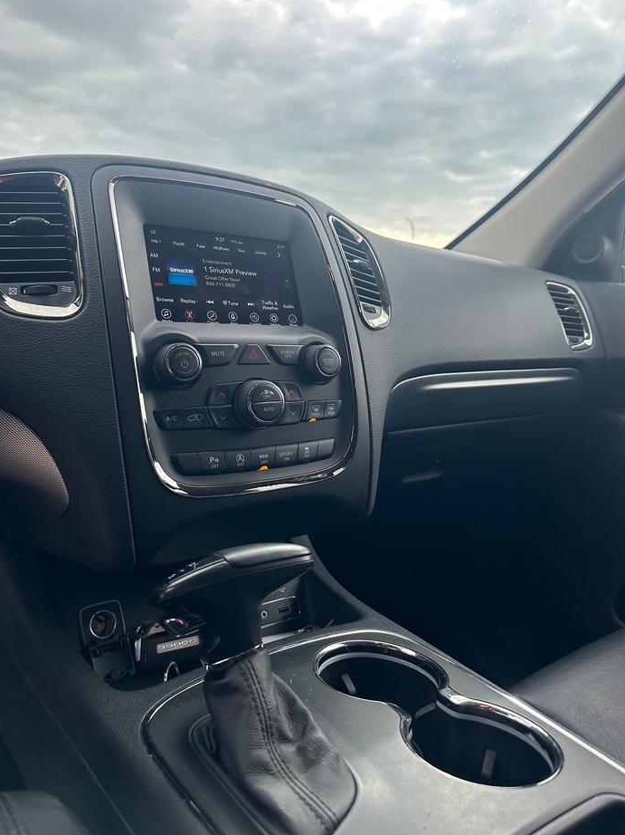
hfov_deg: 54.9
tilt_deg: -7.5
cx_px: 315
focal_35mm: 25
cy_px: 402
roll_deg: -3.7
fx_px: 602
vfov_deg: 69.4
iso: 80
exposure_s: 1/541
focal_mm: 6.86
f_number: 1.78
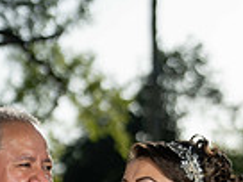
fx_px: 1516
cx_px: 75
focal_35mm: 216
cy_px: 398
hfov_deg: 9.2
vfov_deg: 6.6
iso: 160
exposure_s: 1/3200
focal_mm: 68
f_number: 2.5
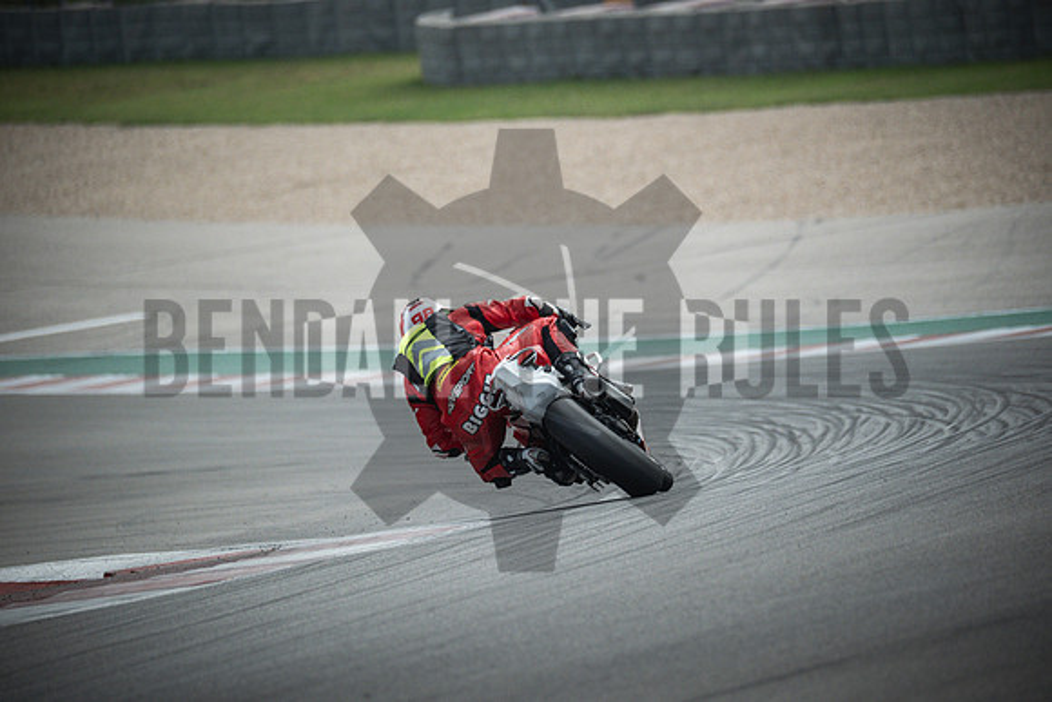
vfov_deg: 2.9
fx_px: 13679
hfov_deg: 4.4
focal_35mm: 468
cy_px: 351
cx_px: 526
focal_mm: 312
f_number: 5.2
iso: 1600
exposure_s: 1/2500
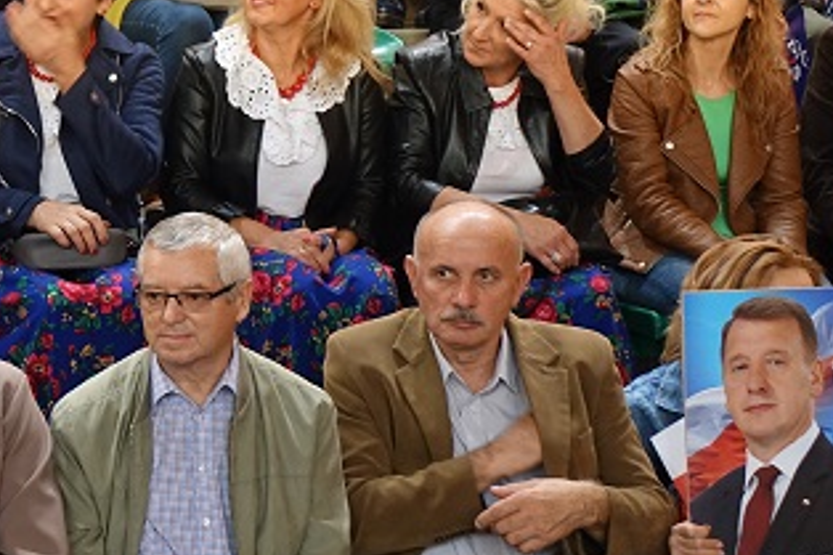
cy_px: 208
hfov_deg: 19.7
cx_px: 117
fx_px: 2359
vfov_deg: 13.4
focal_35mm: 102
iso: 500
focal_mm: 14.84
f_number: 2.8
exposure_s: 1/50
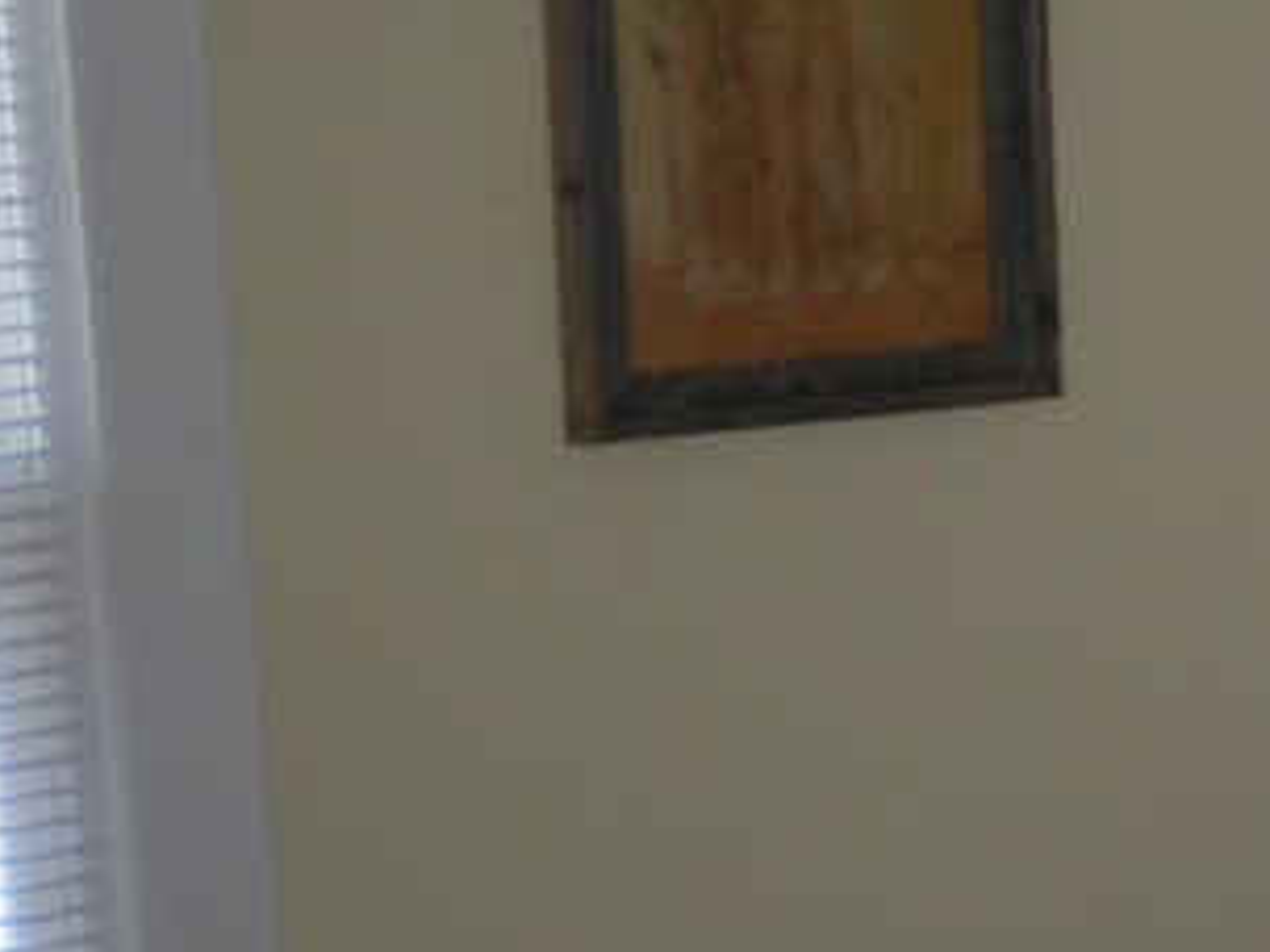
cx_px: 1788
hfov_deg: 15.6
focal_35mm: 118
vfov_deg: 12.6
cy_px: 459
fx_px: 4329
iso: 154
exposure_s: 1/64.3
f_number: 3.1
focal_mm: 6.3
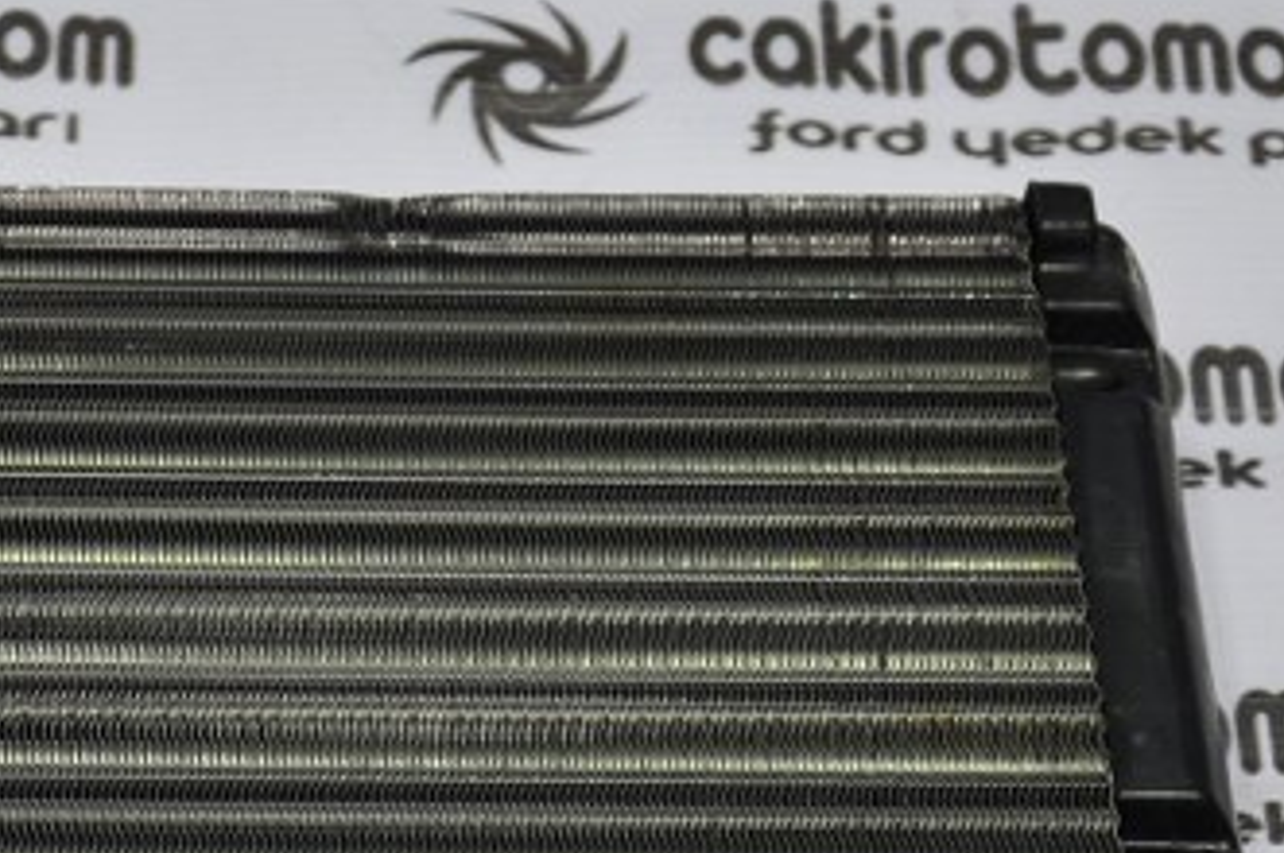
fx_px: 5808
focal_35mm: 163
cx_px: 279
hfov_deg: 12.6
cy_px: 822
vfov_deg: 8.4
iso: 200
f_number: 4.5
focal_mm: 40
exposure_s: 1/60
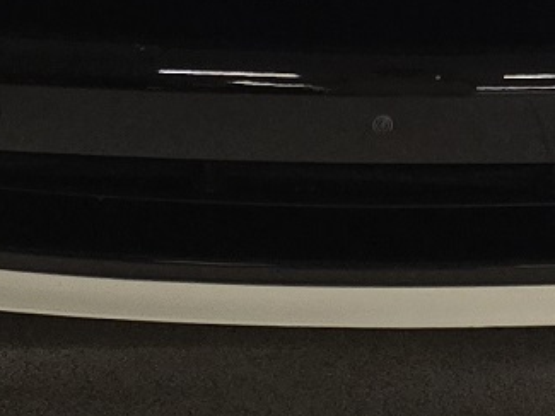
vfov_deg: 7.8
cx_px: 432
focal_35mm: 170
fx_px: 2727
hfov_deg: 11.6
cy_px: -766
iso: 500
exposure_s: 1/60
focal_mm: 6.3
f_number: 1.7
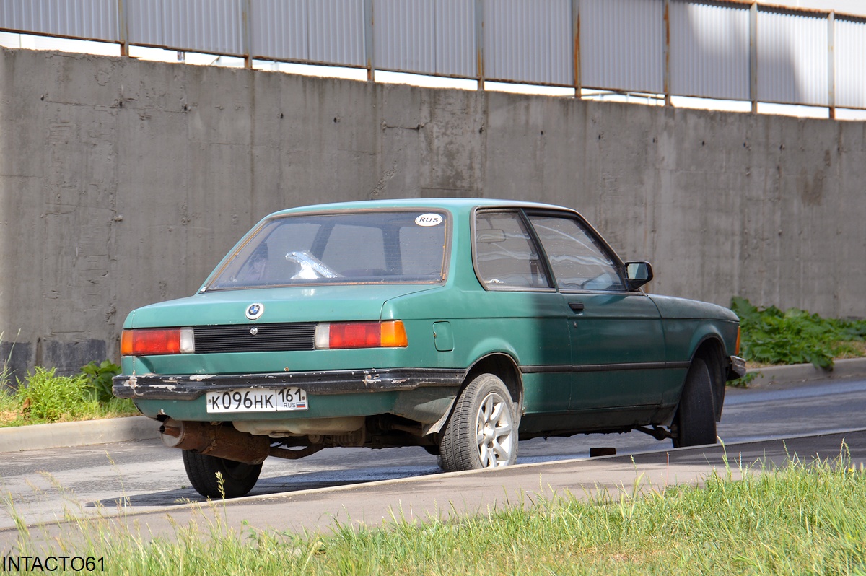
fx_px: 3786
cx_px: 433
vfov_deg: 8.7
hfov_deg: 13.1
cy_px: 288
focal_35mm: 158
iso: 200
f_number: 8
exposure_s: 1/250
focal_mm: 105
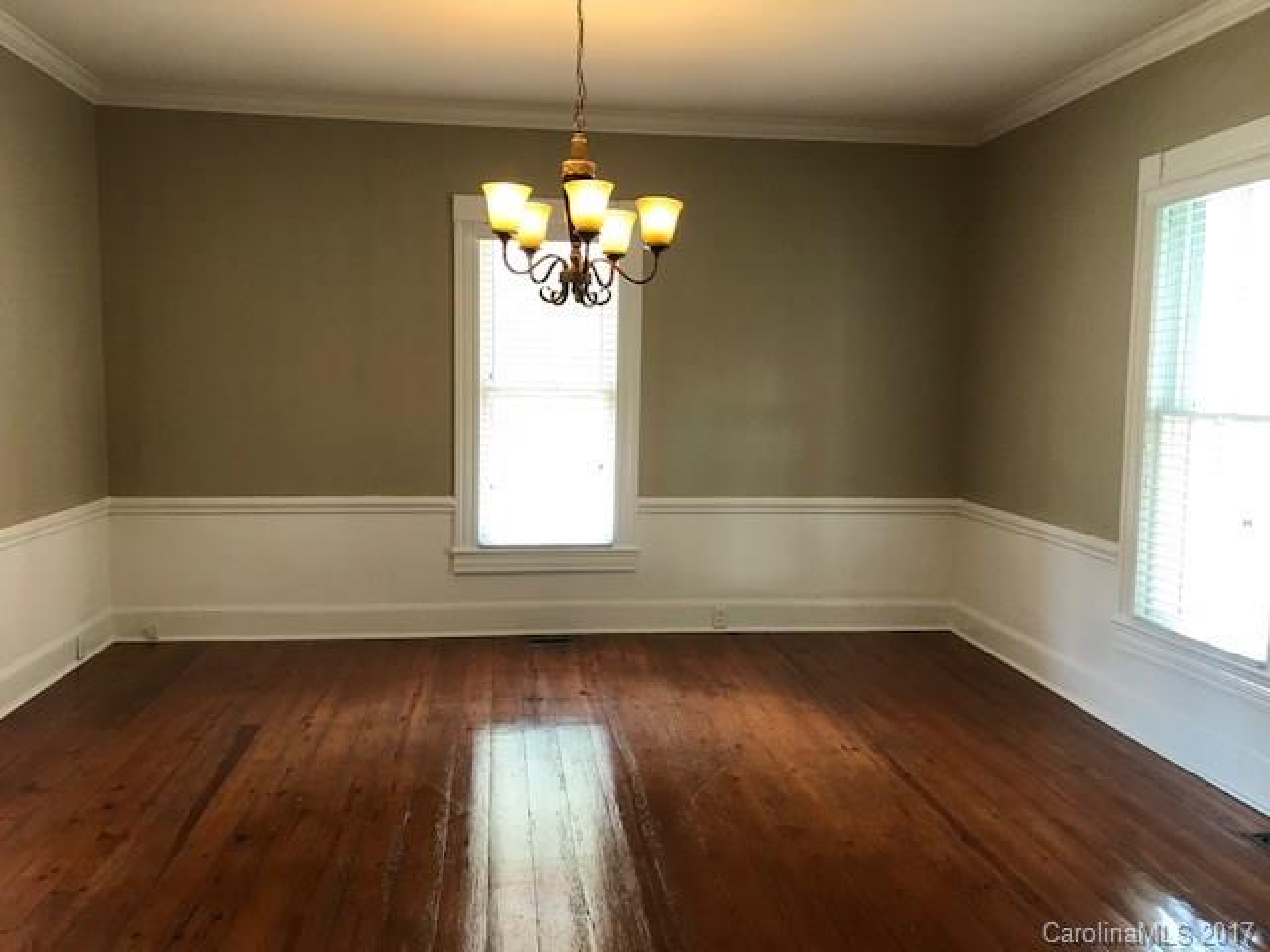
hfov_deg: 63.4
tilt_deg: -5.9
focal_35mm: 28
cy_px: 476
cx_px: 635
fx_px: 1027
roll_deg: -0.6
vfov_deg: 49.7
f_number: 1.8
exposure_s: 1/24
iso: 32
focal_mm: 3.99
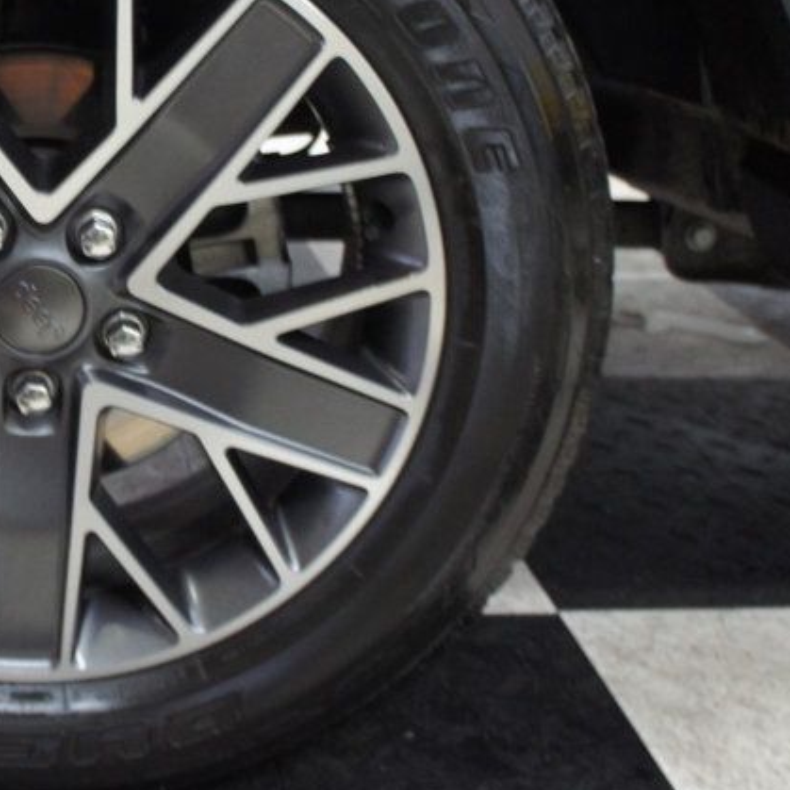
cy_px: 206
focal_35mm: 56
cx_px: 49
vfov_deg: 30.1
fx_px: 1446
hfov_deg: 29.1
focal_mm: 18
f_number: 3.5
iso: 800
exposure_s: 1/30
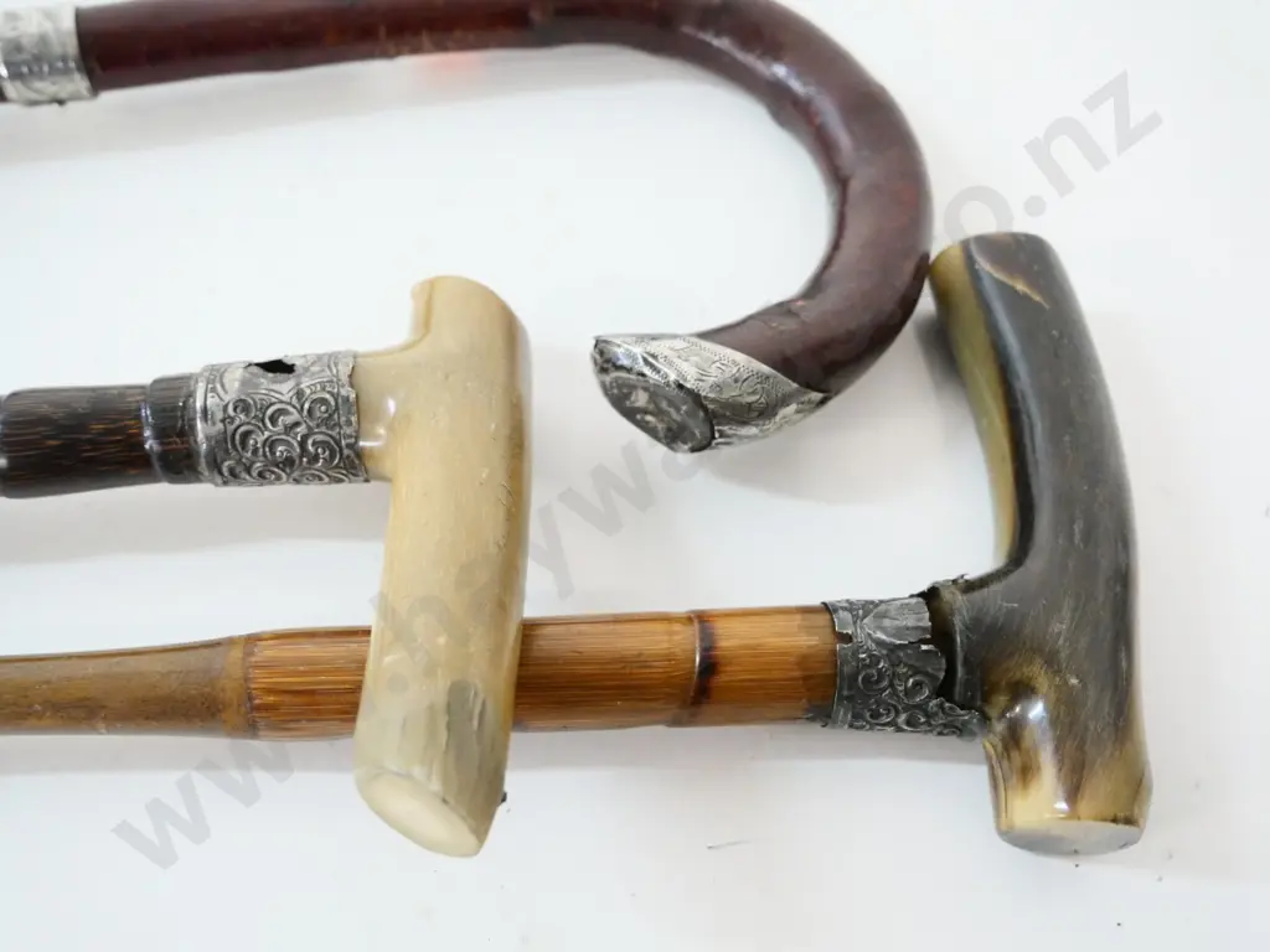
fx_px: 1321
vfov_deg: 39.7
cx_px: 635
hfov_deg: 51.4
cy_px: 476
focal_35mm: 36
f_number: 5
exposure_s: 1/60
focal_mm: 18
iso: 3200
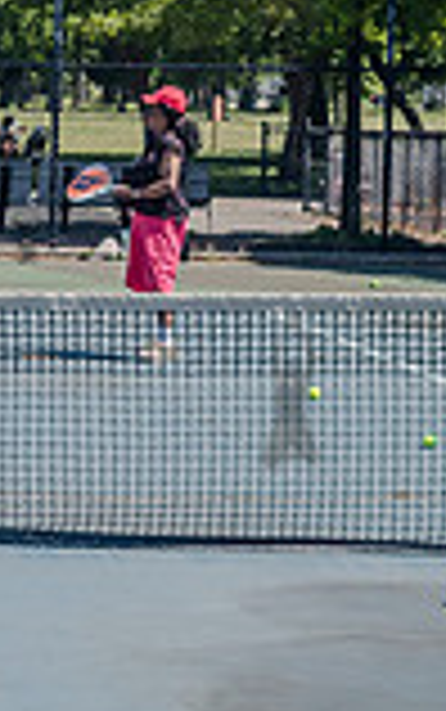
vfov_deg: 13.6
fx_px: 2970
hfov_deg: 8.3
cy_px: 226
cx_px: -306
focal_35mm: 153
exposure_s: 1/1600
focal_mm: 35
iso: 200
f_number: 4.5
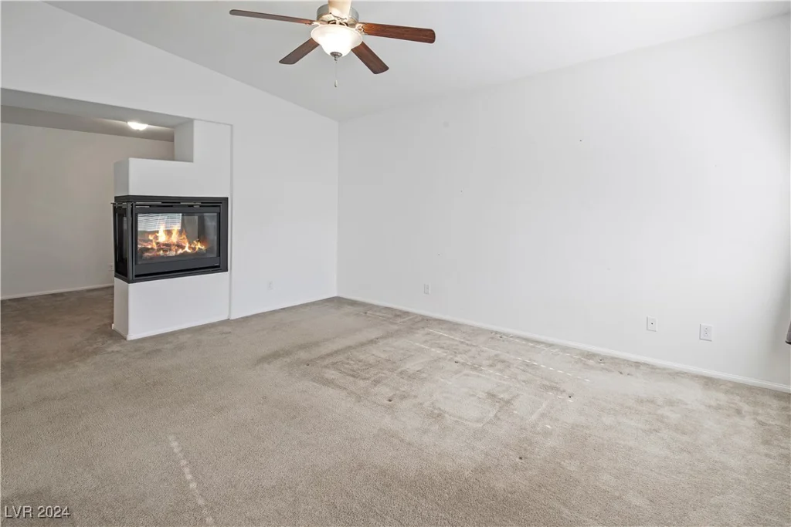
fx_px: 330
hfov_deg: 100.4
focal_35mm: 15
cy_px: 264
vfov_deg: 77.3
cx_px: 396
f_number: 10
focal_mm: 15
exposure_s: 1/5
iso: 160
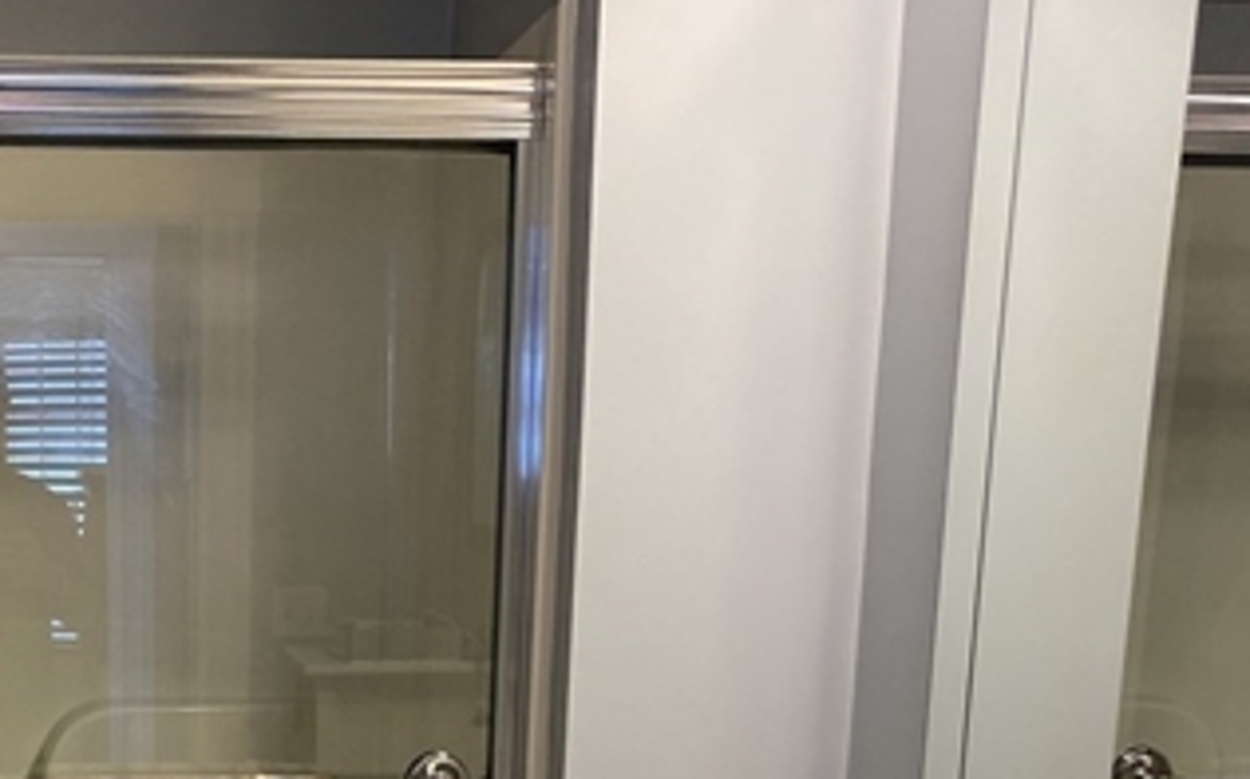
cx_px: 194
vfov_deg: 17.7
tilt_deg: -13.1
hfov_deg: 29.7
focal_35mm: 67
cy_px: 1107
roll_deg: -0.5
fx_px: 2281
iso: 125
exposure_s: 1/120
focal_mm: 4.25
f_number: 1.8
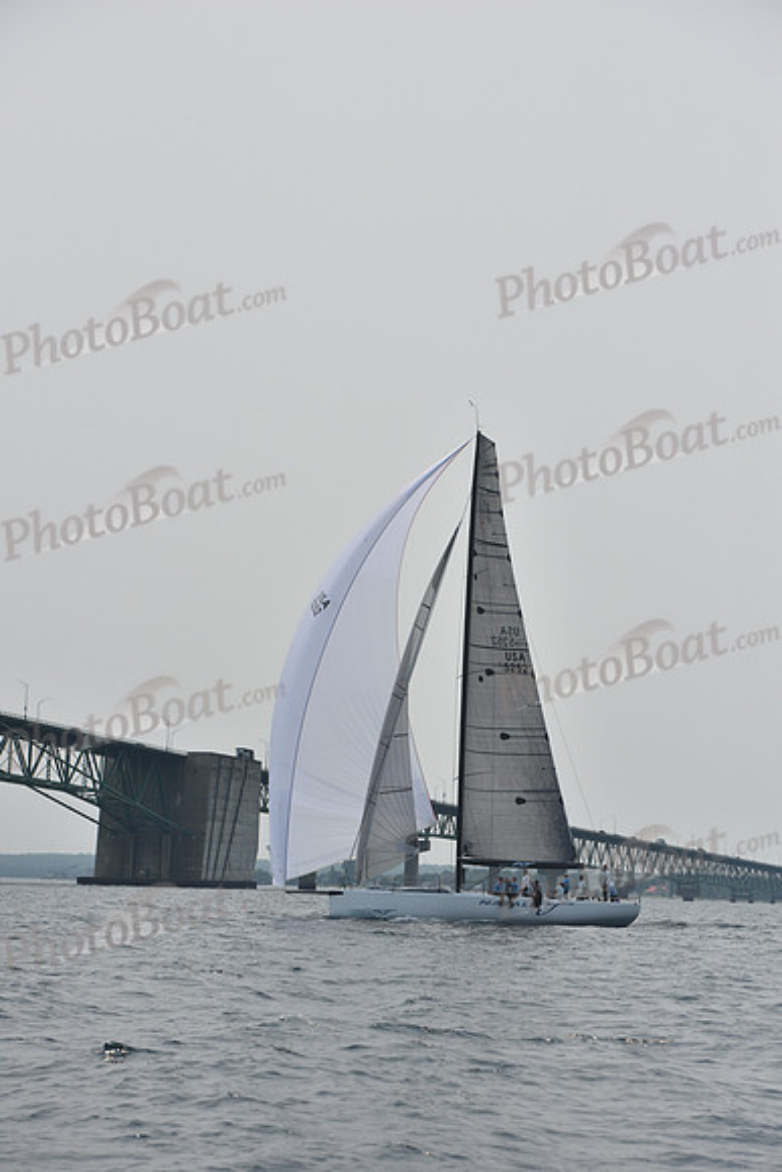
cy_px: 586
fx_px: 2996
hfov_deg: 14.9
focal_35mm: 92
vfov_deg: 22.1
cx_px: 391
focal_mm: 92
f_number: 6.3
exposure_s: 1/3200
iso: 250
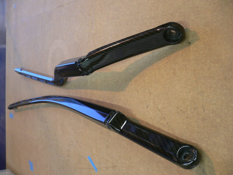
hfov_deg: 52.6
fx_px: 236
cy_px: 88
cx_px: 116
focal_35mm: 35
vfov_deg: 40.7
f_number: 2.8
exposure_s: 1/15
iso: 150
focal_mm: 5.8
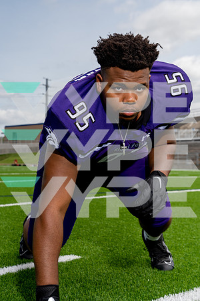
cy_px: 150
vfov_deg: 33.9
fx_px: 492
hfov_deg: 23.0
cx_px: 100
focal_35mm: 59
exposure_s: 1/250
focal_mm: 59
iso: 100
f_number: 8
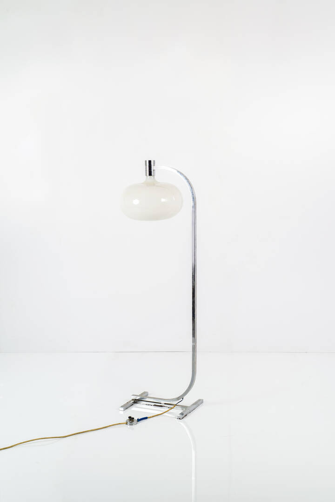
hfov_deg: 27.0
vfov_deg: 39.6
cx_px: 168
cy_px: 251
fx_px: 697
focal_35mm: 50
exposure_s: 1/200
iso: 100
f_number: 10
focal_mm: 50
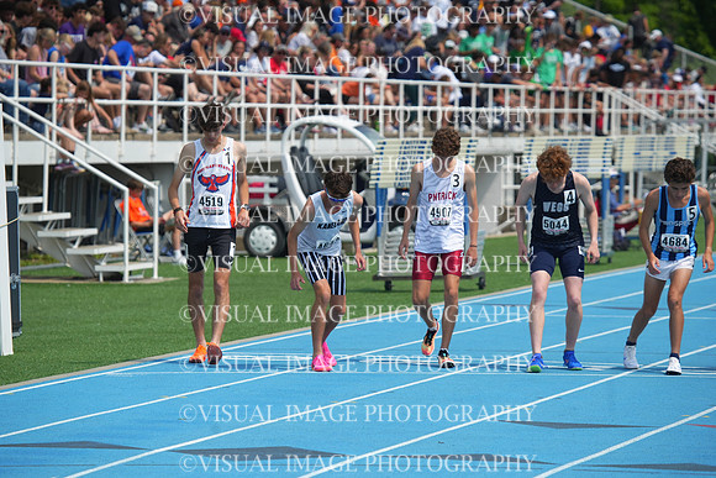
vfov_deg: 5.5
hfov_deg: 8.2
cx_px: 358
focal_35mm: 250
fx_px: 4973
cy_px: 239
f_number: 5.6
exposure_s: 1/3200
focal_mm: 250
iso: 500
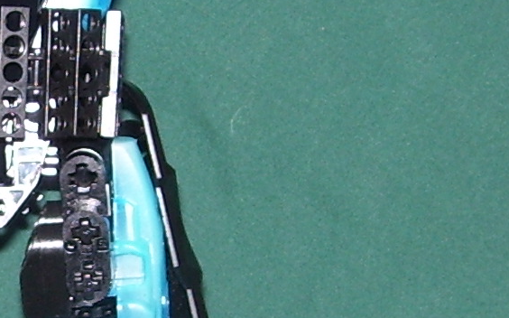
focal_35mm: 156
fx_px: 2163
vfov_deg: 8.4
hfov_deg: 13.1
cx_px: -60
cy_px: 228
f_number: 2.7
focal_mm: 6
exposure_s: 1/60
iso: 80
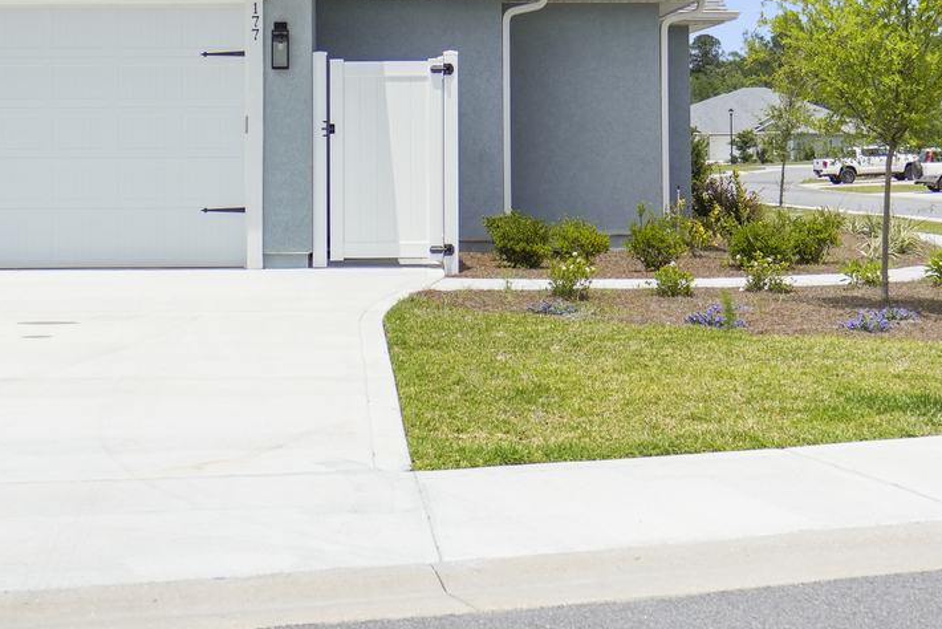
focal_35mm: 74
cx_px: 394
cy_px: 66
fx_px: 1937
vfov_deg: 18.2
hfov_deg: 27.3
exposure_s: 1/8000
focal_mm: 30
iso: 200
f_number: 2.8
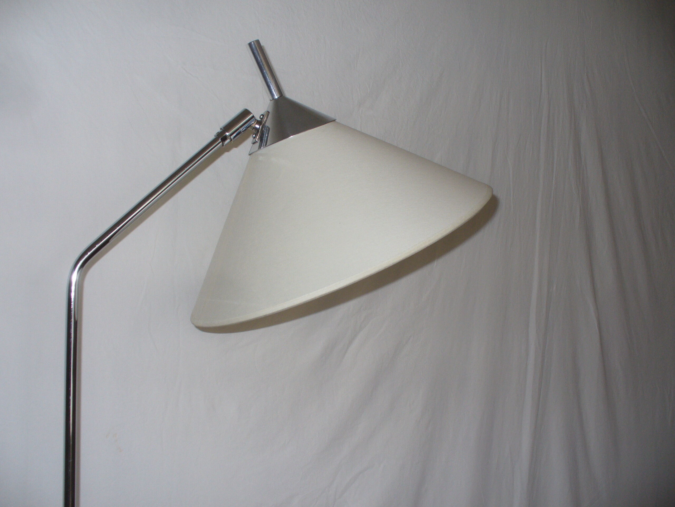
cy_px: 254
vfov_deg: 38.7
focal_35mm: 37
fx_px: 721
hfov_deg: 50.1
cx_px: 338
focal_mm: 6.1
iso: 100
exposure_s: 1/60
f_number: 2.8
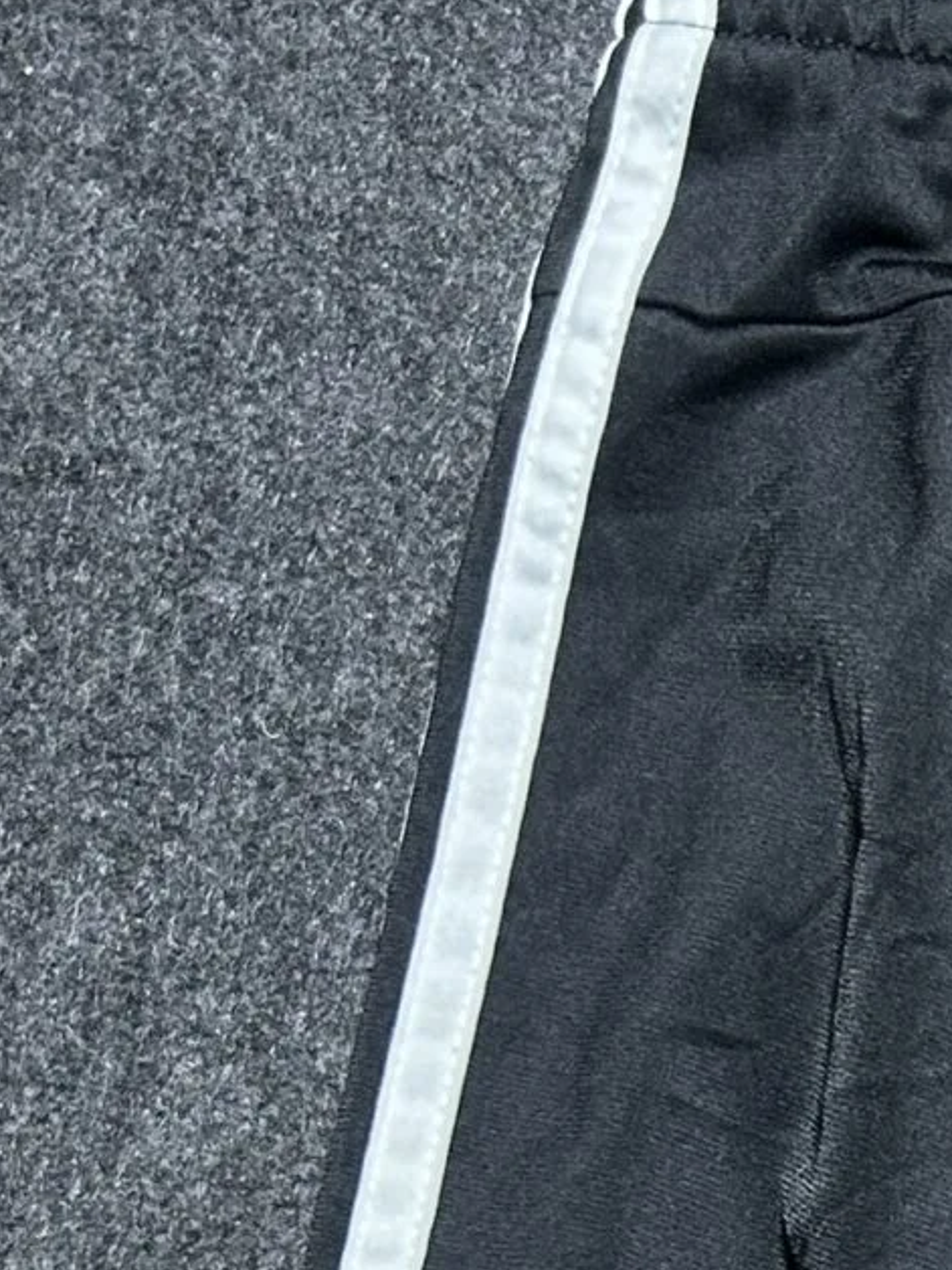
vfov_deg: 17.6
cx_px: 1787
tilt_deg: -49.5
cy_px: 1545
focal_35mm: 106
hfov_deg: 12.6
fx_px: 3887
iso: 125
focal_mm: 5.7
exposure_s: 1/50
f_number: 1.5
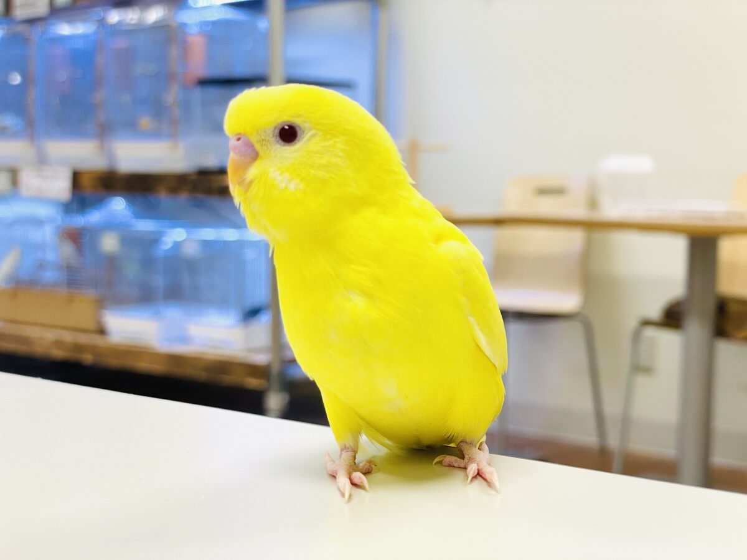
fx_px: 1122
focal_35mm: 52
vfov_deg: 28.0
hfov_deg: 36.8
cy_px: 280
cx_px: 374
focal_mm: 6
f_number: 2
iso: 80
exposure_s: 1/99
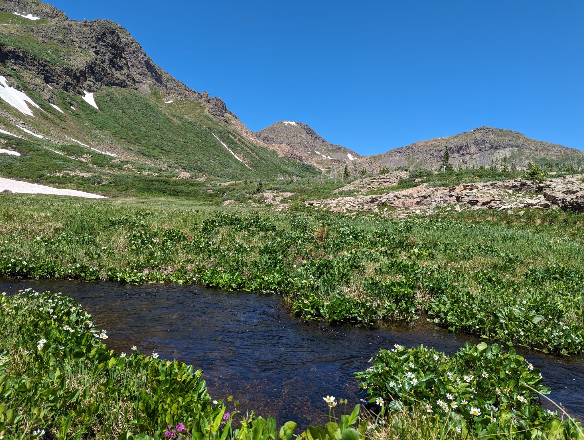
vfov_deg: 56.9
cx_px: 292
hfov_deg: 71.5
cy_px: 220
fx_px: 405
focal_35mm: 24
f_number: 1.85
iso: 40
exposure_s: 1/1618
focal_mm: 6.81
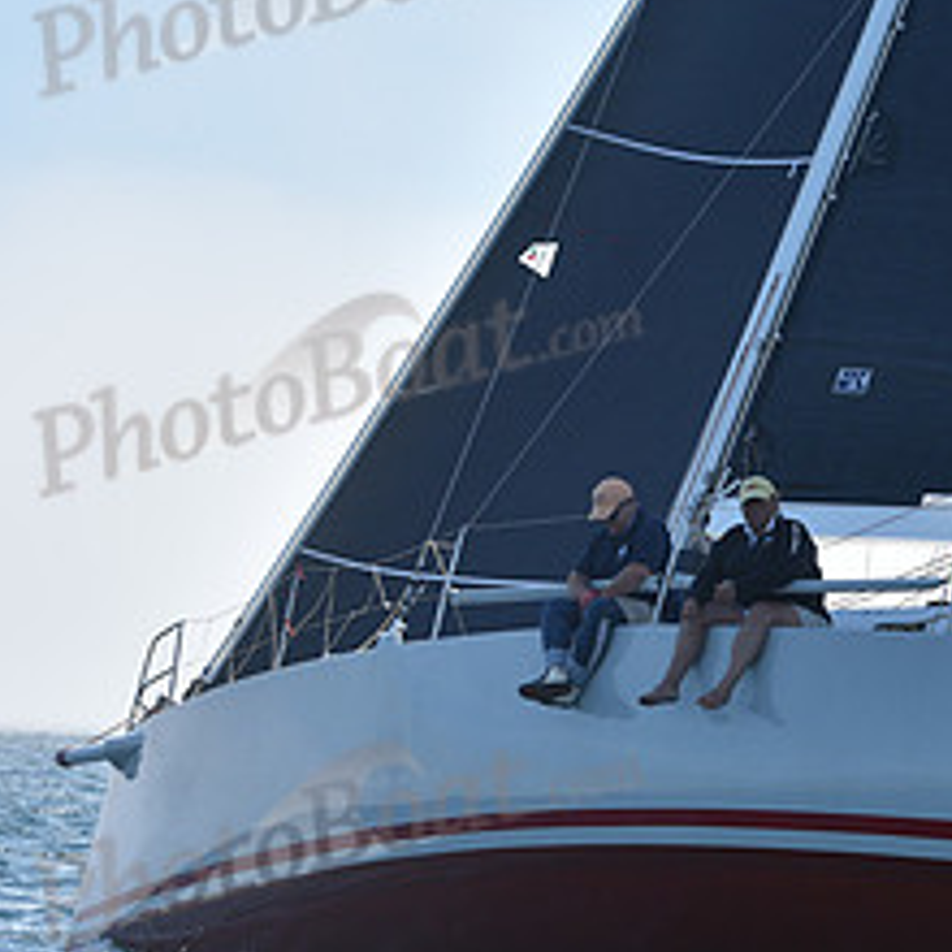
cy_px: 547
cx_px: 870
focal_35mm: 157
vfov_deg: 11.1
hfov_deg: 11.1
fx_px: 4885
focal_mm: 70
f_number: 6.3
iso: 320
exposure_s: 1/1600
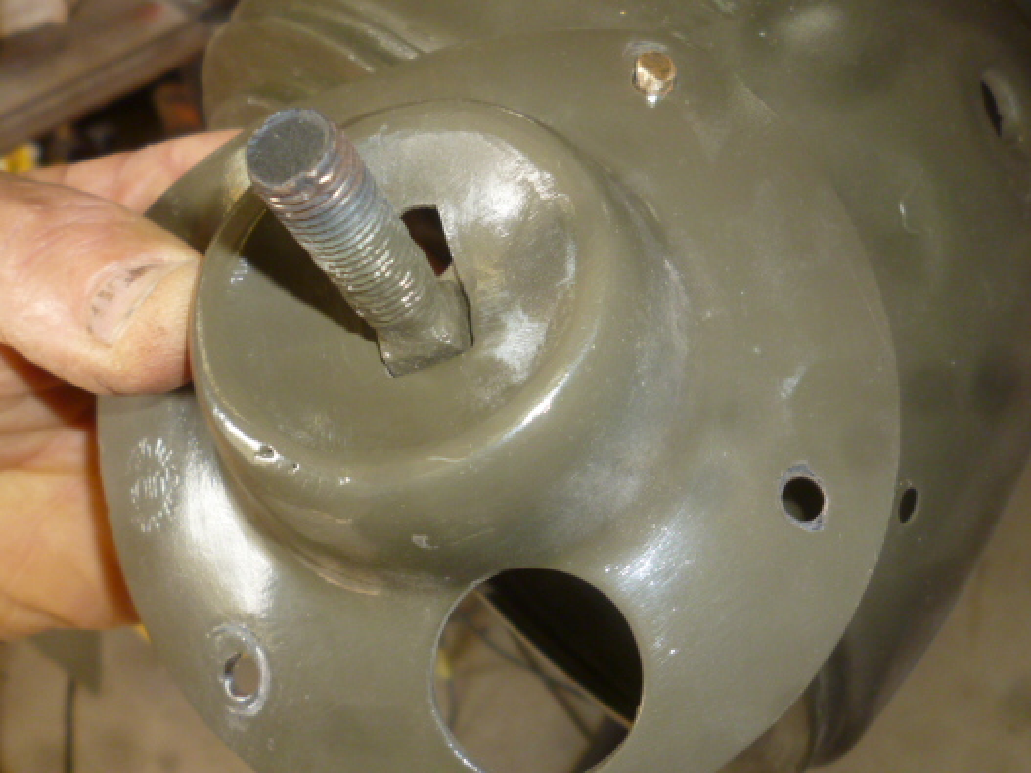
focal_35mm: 34
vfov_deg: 41.8
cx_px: 563
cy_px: 374
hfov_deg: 53.9
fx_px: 1012
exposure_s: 1/60
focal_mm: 5
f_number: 3.1
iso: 200
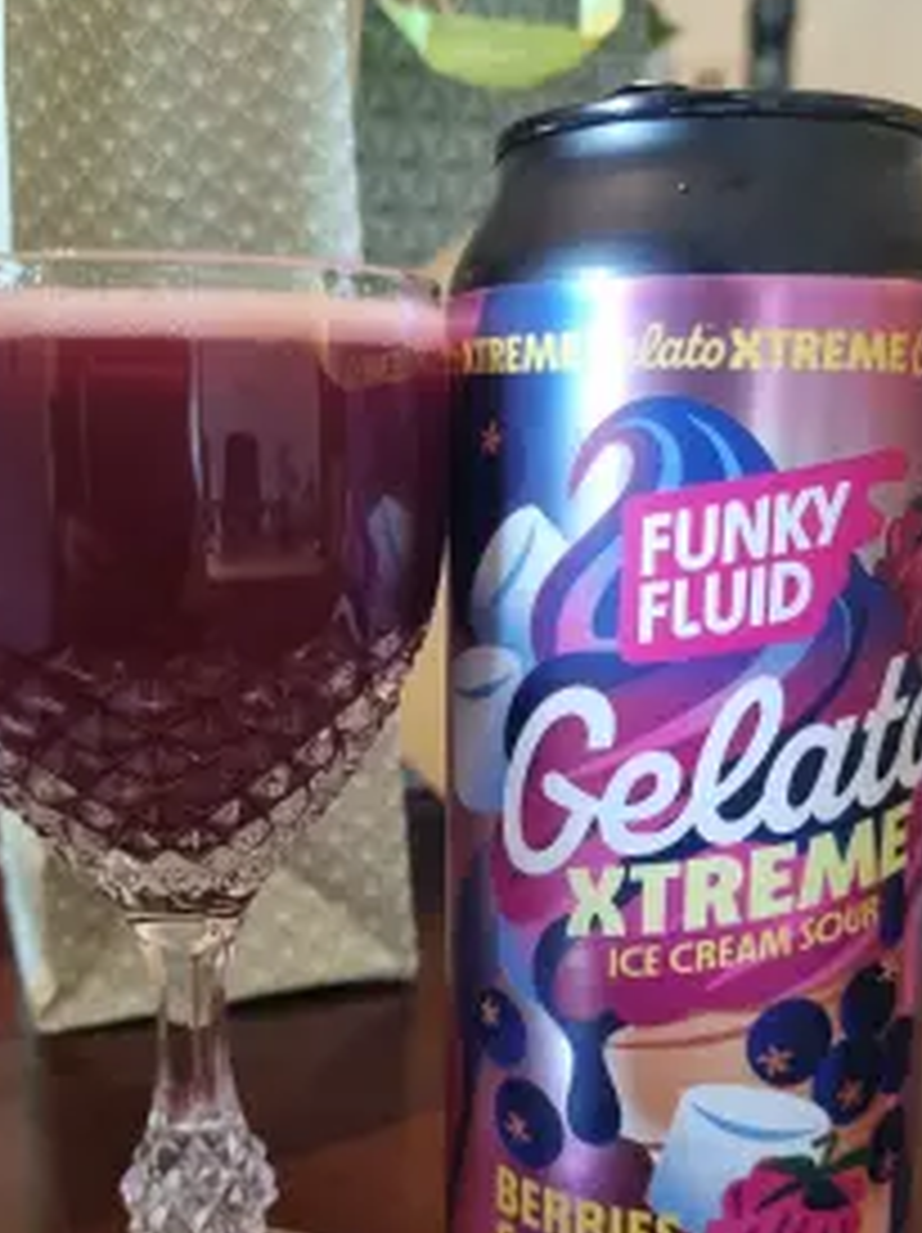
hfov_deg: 37.7
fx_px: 1352
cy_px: 770
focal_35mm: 38
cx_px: 463
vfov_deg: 48.6
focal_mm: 5.4
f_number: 1.8
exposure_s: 1/50
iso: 640
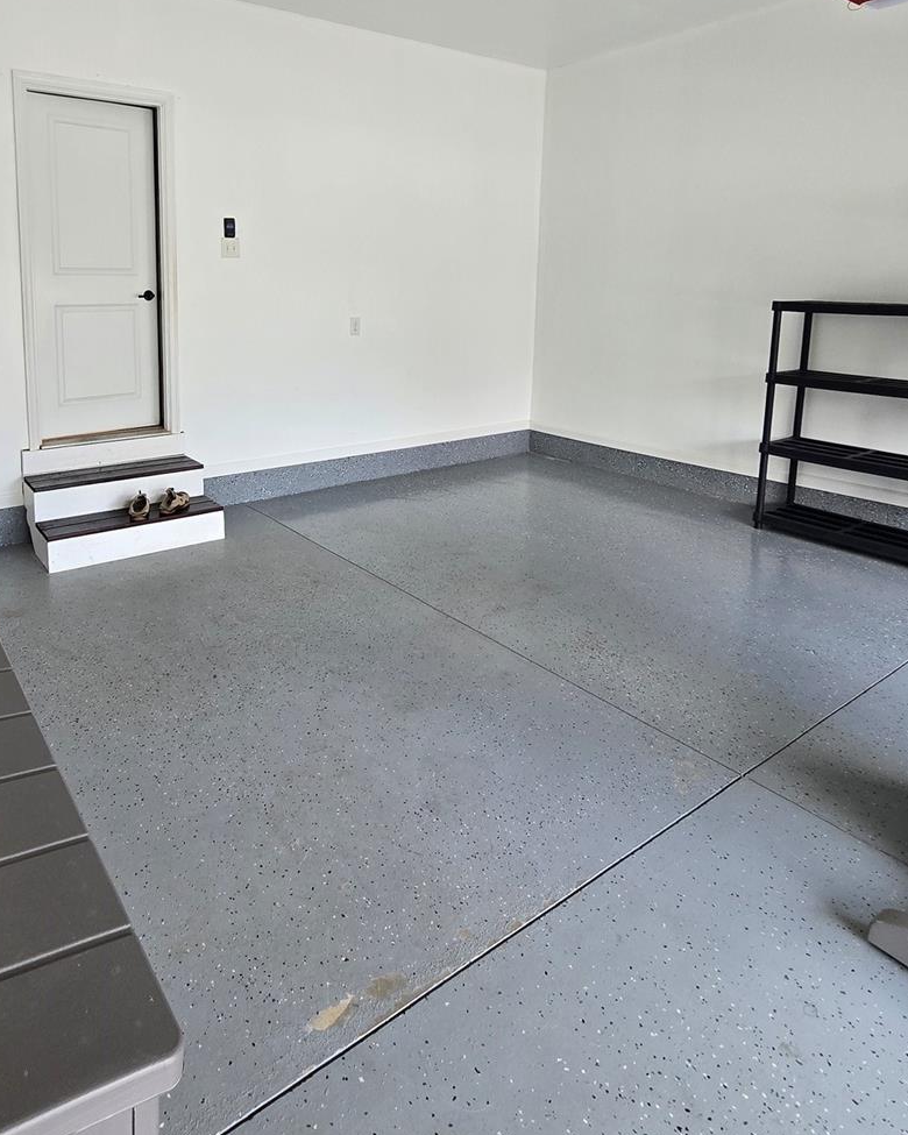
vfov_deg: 77.7
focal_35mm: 20
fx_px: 672
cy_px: 375
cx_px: 302
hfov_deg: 66.2
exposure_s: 1/120
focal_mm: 2.2
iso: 80
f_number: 2.2
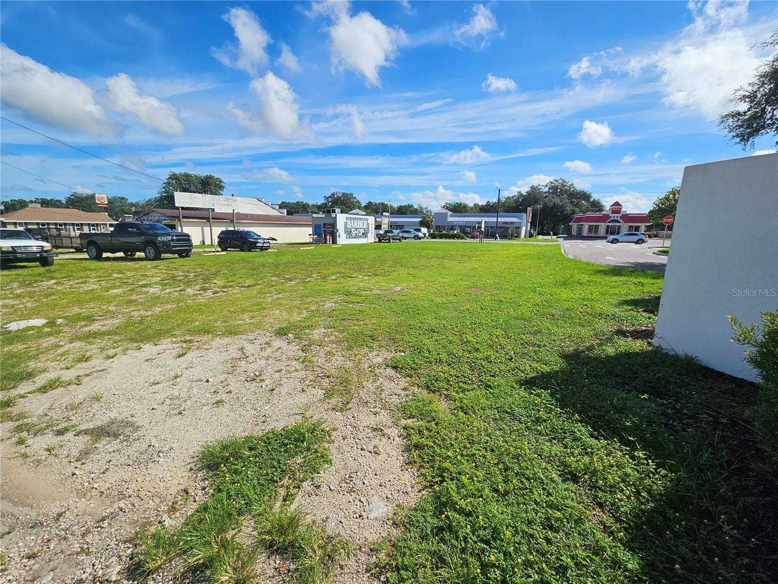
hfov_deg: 106.2
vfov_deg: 89.9
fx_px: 292
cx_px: 389
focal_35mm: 13
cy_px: 292
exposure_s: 1/4120
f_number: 2.2
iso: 50
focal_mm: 2.2
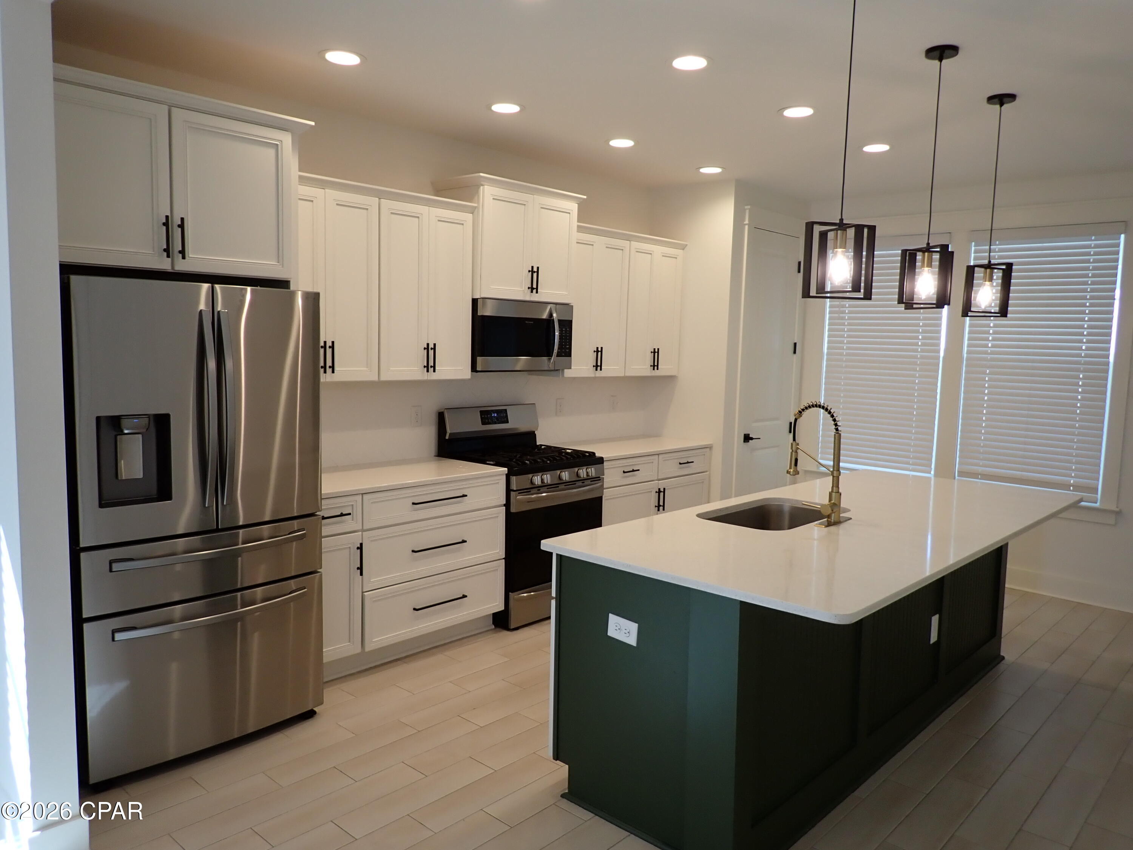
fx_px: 818
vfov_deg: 54.9
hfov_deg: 69.4
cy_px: 425
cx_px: 566
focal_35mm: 25
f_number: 2
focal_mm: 4.5
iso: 160
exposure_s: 1/125
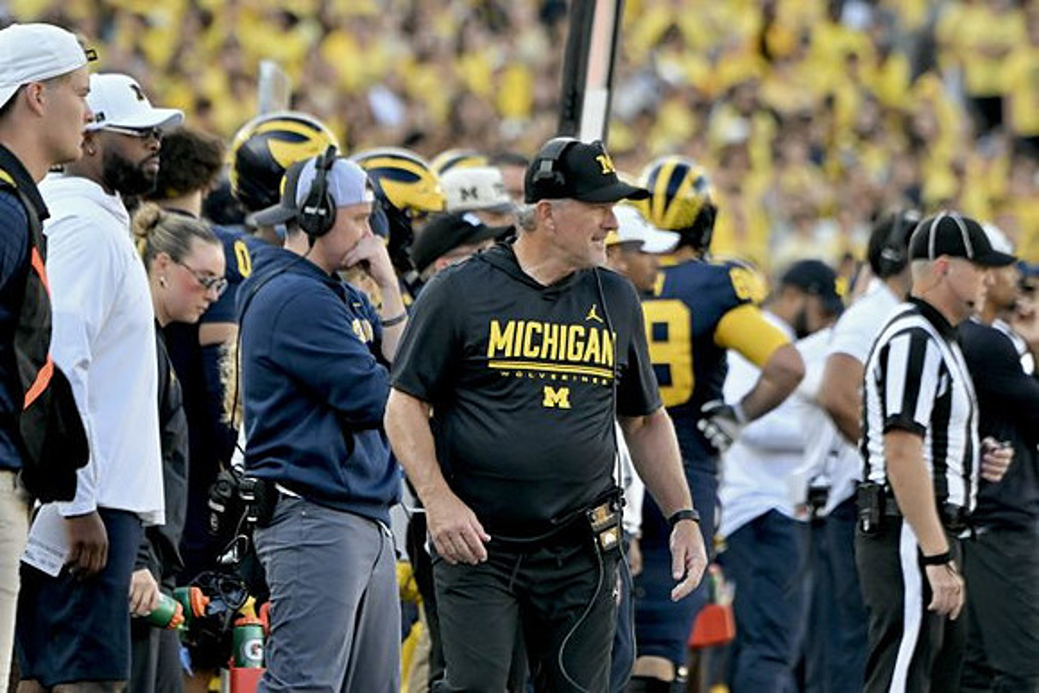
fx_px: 14289
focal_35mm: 495
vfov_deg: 2.8
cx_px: 520
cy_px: 346
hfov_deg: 4.2
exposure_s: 1/1250
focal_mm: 330
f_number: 5.6
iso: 2000
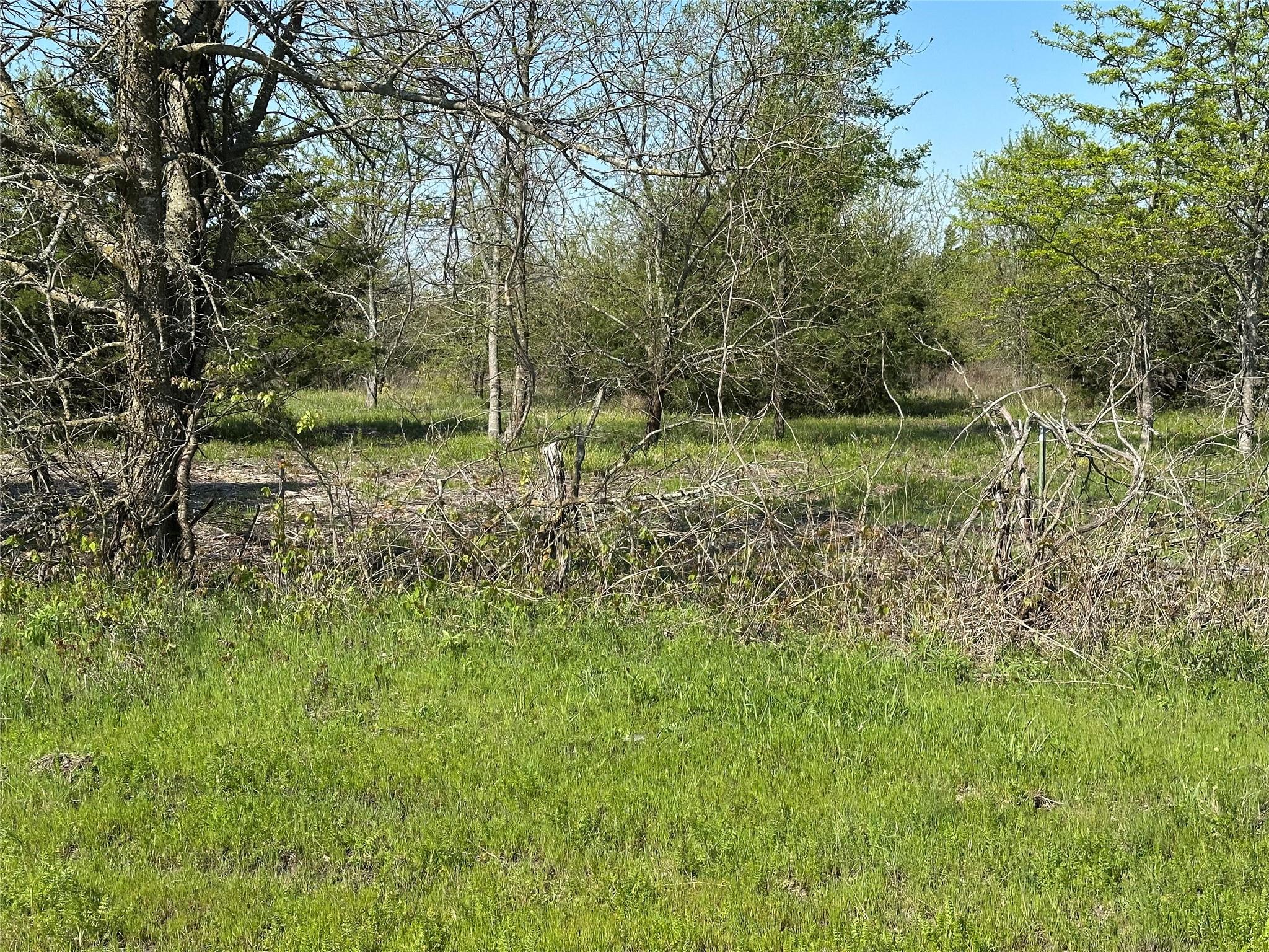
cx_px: 634
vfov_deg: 30.3
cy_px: 476
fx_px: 1760
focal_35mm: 48
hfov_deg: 39.7
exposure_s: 1/2890
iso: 64
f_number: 1.78
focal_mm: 6.86
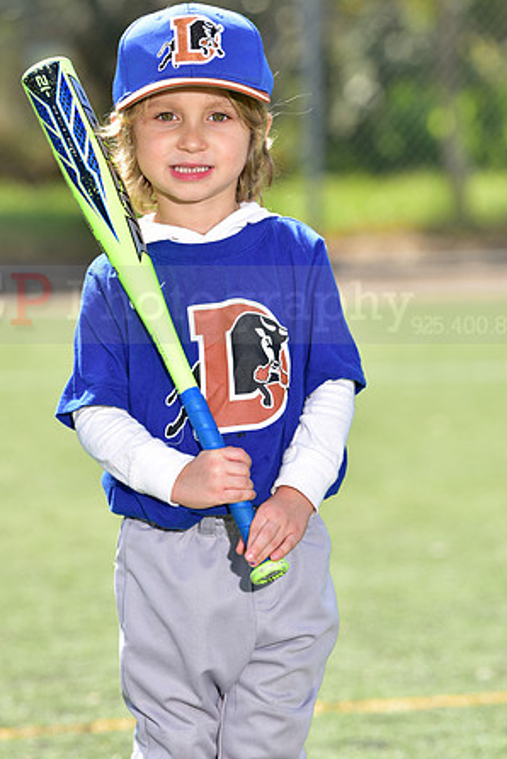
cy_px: 289
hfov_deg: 5.3
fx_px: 5484
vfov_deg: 7.9
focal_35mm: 260
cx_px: 190
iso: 100
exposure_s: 1/250
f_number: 5.6
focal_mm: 200
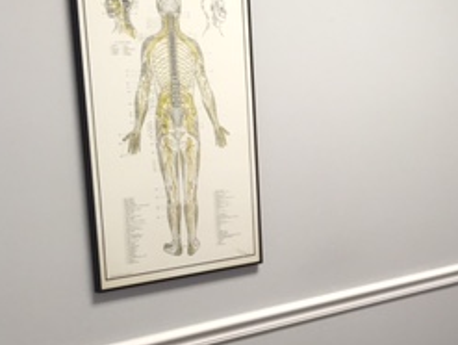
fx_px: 994
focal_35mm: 75
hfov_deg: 24.7
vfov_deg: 19.4
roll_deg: +0.1
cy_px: 289
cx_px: 465
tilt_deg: -12.4
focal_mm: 4.15
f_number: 2.2
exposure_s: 1/30
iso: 40
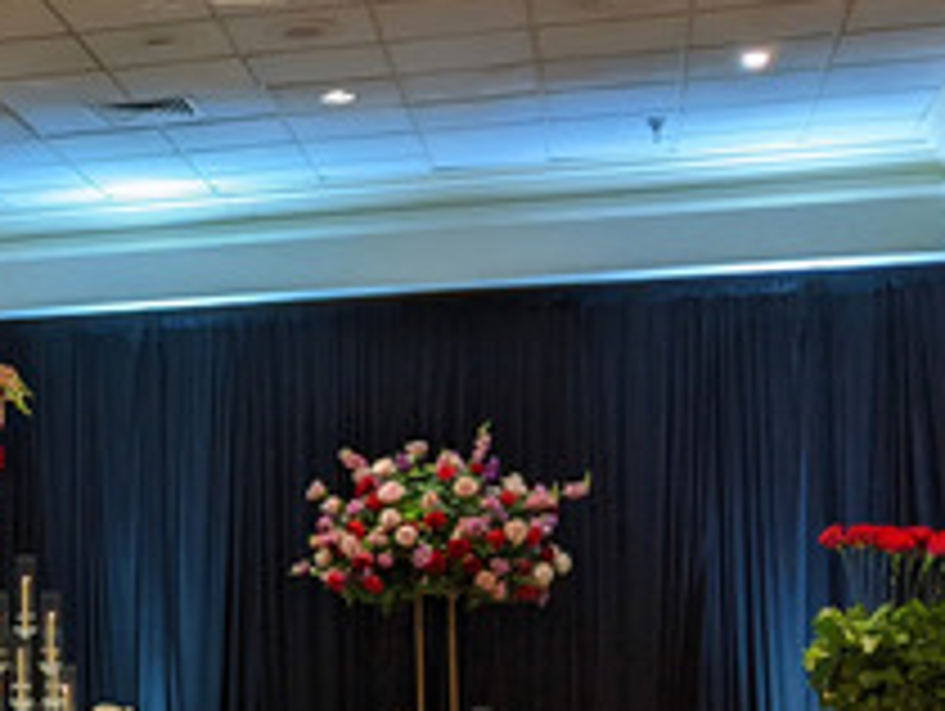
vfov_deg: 19.0
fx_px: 2104
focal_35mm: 77
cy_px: 562
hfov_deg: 23.2
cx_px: -194
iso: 334
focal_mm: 4.44
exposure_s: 1/120
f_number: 1.8
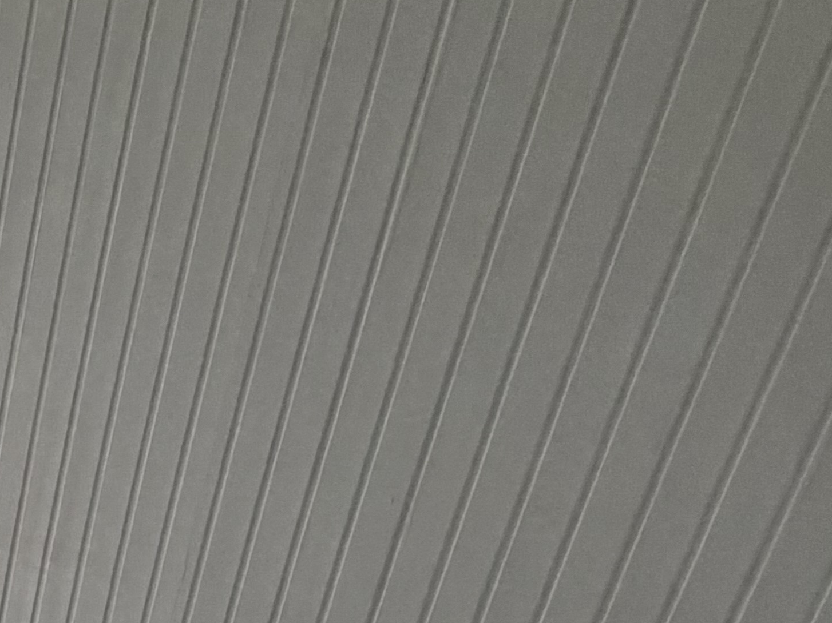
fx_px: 1322
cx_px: -360
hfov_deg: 26.8
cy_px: 862
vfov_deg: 22.9
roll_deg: -2.1
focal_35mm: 55
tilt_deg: -28.1
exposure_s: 1/104
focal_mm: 2.22
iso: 320
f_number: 2.2
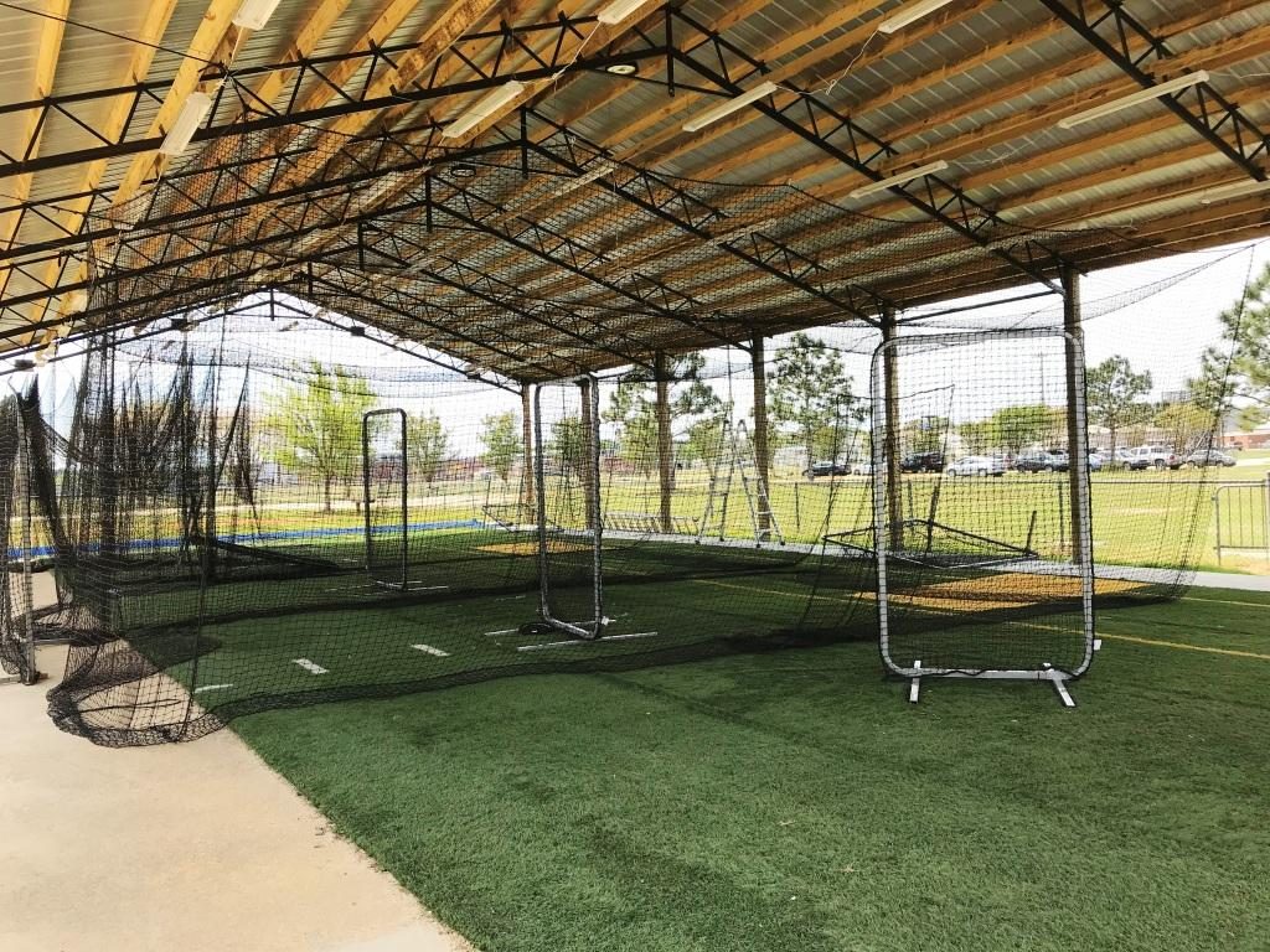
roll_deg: +2.8
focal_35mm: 28
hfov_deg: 63.4
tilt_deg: -2.1
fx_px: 1027
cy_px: 476
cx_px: 635
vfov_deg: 49.7
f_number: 1.8
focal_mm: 3.99
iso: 20
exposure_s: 1/855
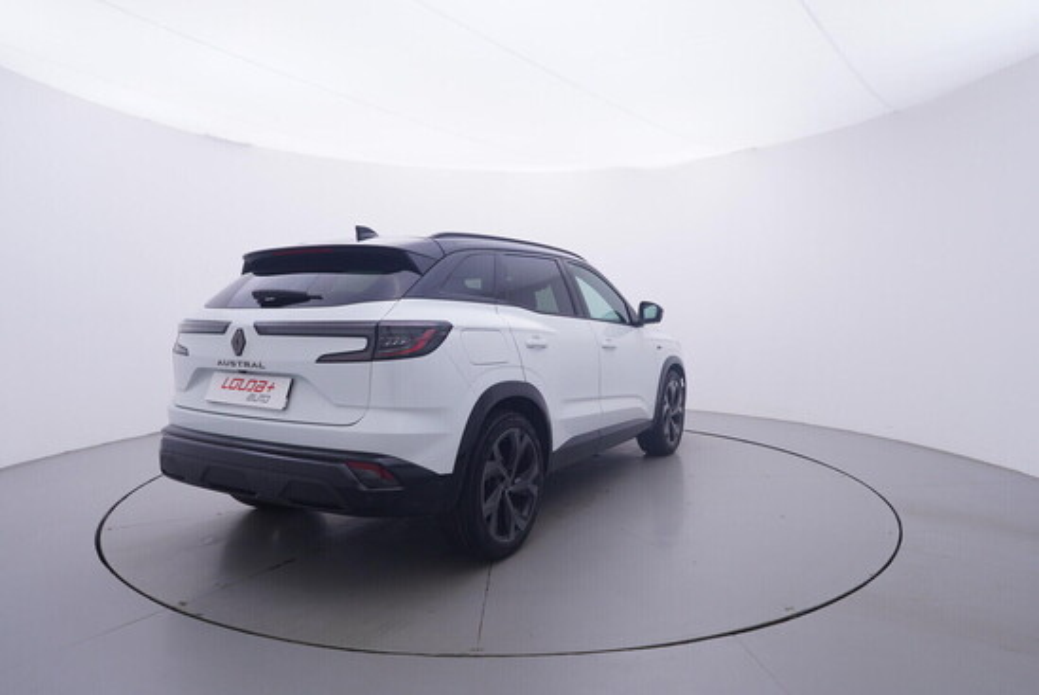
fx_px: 650
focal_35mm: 22
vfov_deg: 56.2
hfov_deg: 77.3
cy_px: 348
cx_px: 520
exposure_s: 1/80
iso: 200
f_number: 5
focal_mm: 15
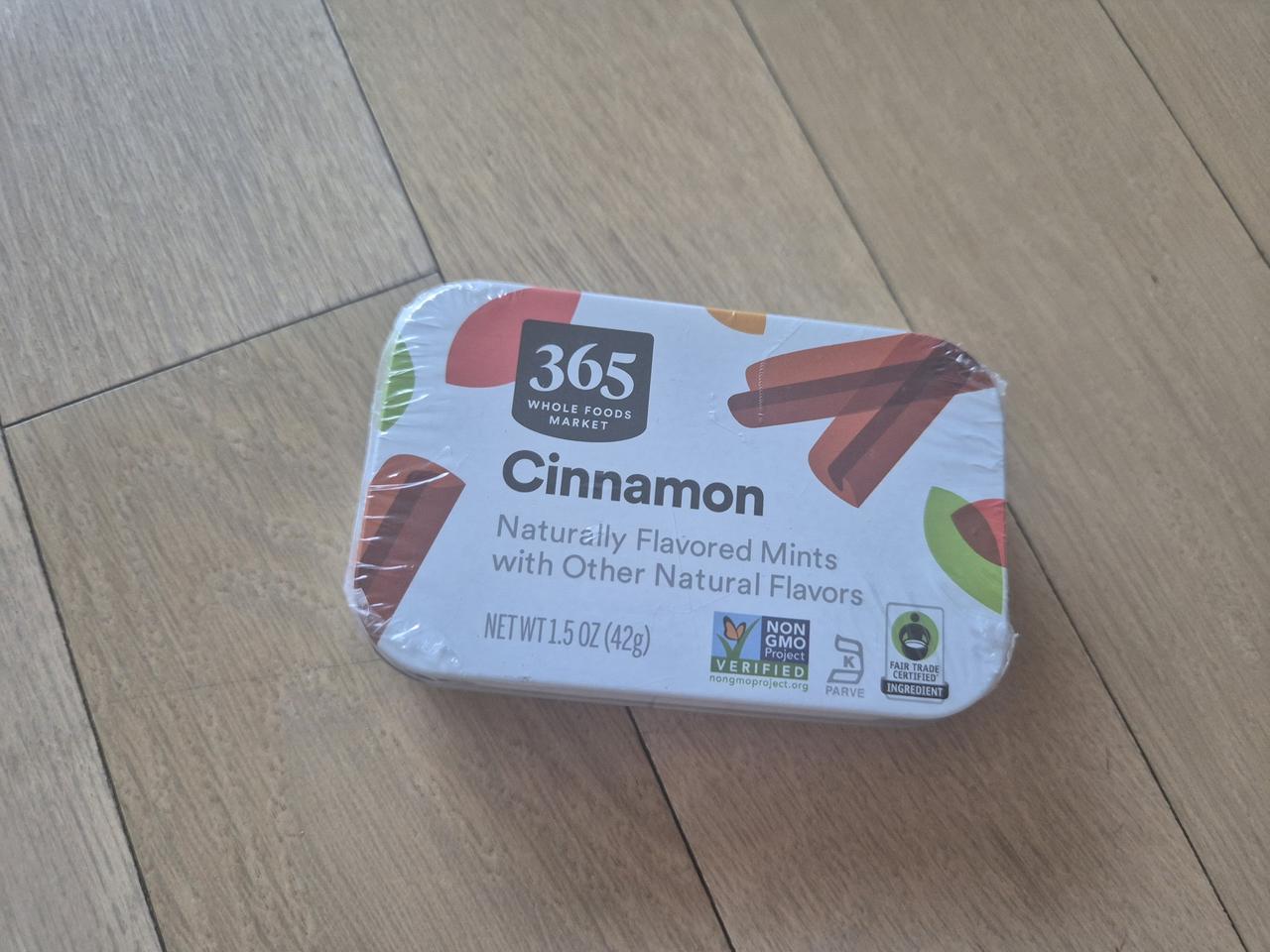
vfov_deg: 58.9
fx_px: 844
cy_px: 476
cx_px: 635
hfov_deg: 73.9
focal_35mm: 23
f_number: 1.8
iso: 400
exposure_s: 1/120
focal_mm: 5.4
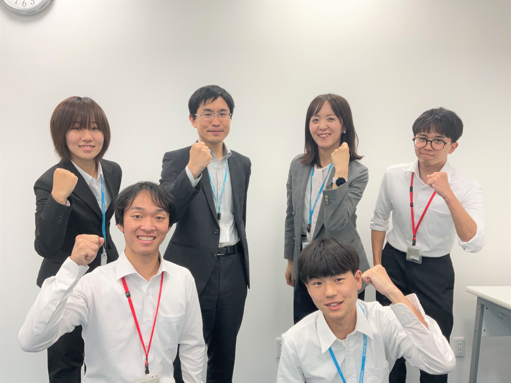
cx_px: 256
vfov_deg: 48.2
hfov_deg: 61.7
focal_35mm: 29
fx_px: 428
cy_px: 192
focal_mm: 3
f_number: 1.8
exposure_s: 1/120
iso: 32
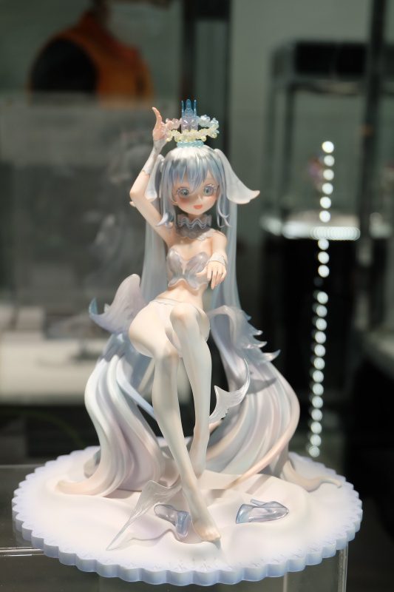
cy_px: 296
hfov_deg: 26.5
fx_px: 838
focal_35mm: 51
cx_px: 197
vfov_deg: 38.9
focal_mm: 34
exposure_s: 1/180
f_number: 5.6
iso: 400
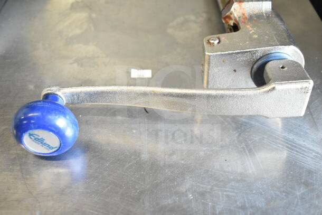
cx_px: 161
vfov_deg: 35.5
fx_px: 335
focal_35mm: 38
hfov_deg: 51.3
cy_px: 108
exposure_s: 1/60
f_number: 4
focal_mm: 25
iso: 1600
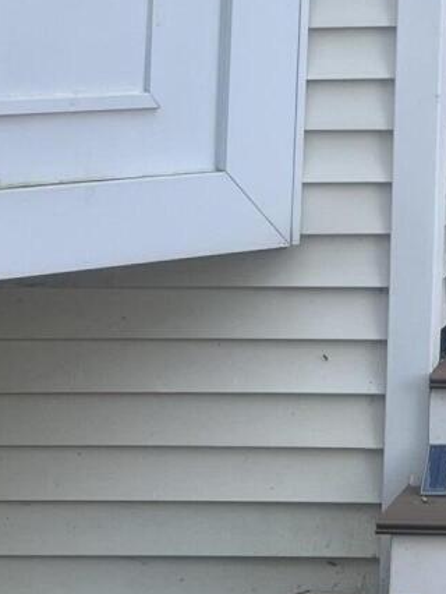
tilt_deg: +6.2
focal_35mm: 122
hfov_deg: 11.3
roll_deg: +0.4
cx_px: 808
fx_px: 2094
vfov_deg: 15.1
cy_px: -275
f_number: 1.6
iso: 32
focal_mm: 5.1
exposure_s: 1/122
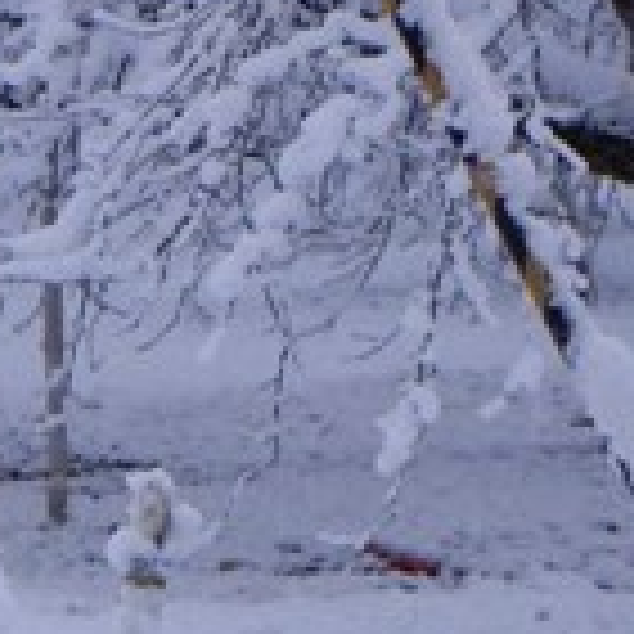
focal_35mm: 376
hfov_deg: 4.7
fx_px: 7791
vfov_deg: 4.6
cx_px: 9
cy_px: 686
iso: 252
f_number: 4
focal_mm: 18.8
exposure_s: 1/30
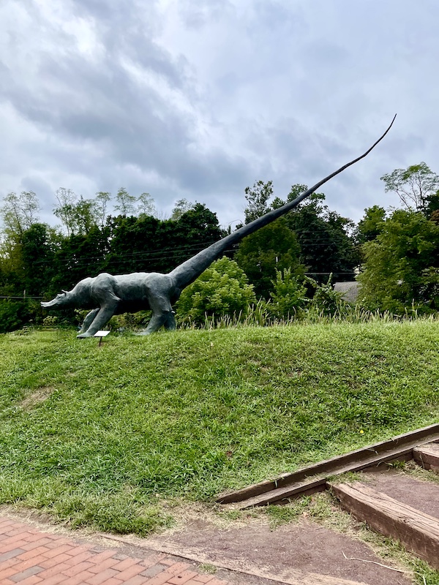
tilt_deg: +9.5
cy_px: 292
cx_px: 220
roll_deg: +1.1
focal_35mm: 25
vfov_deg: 69.4
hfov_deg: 54.9
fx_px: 423
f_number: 1.6
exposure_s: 1/470
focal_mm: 5.1
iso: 32
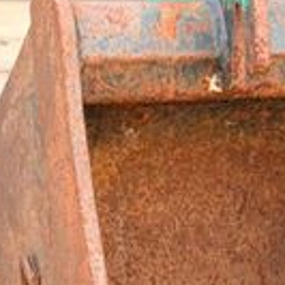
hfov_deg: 9.0
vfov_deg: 9.1
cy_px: 229
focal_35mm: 192
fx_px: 1788
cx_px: 304
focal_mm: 6.76
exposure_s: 1/176
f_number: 1.78
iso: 64
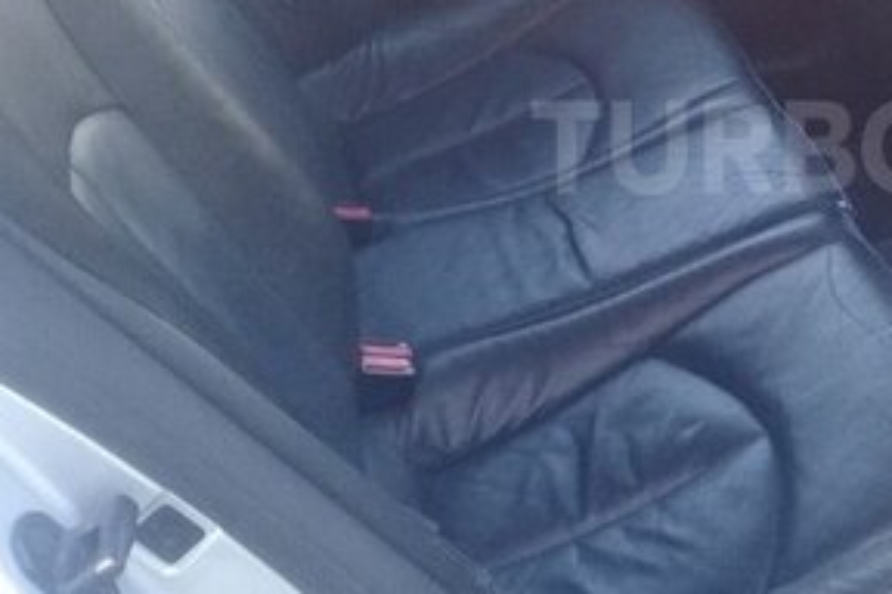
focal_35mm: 74
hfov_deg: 26.2
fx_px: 1833
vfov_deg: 18.3
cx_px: 849
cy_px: 147
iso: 100
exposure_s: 1/33
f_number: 2.2
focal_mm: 3.3
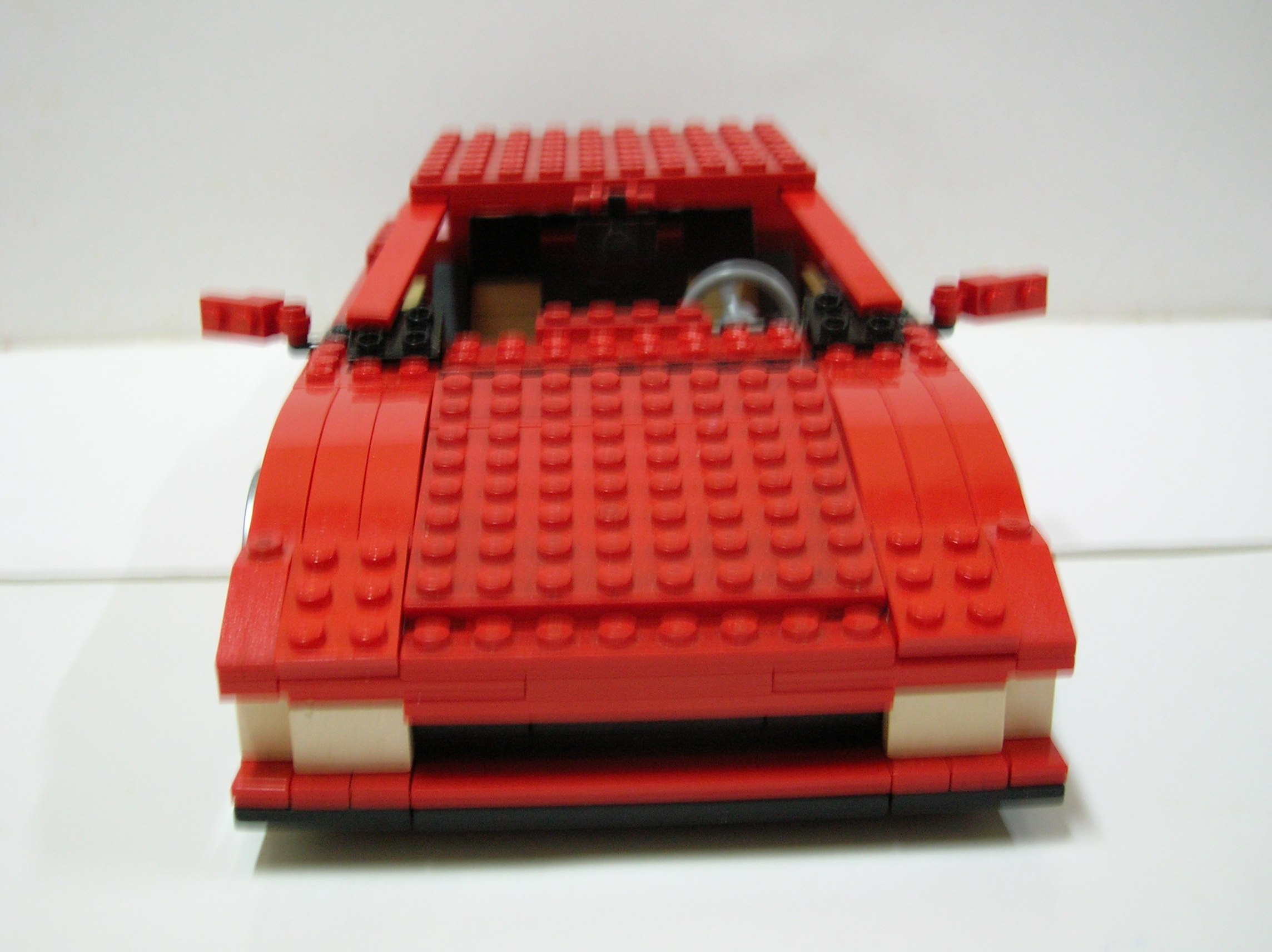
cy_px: 476
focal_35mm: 42
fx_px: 1542
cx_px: 636
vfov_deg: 34.3
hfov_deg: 44.8
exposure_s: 1/2.7
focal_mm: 7
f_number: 3.1
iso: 100
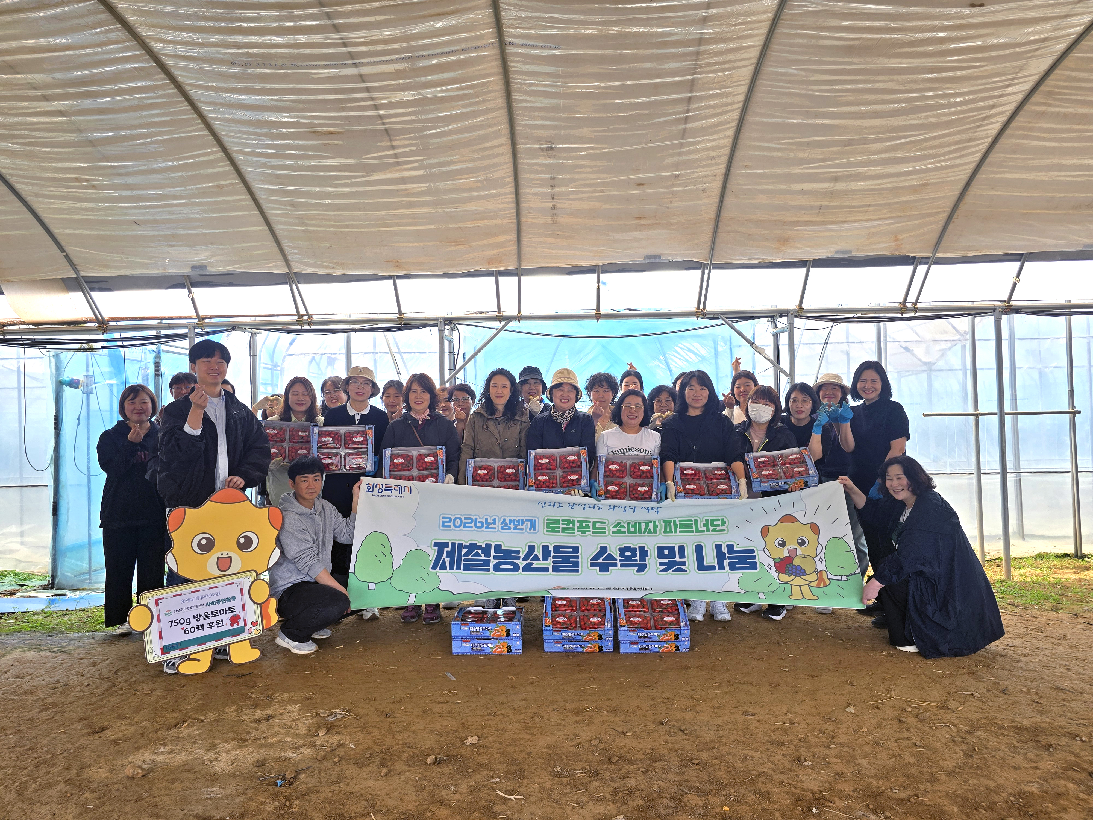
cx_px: 546
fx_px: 726
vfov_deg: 58.9
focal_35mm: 23
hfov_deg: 73.9
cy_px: 410
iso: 12
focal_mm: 6.3
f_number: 1.7
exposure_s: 1/185
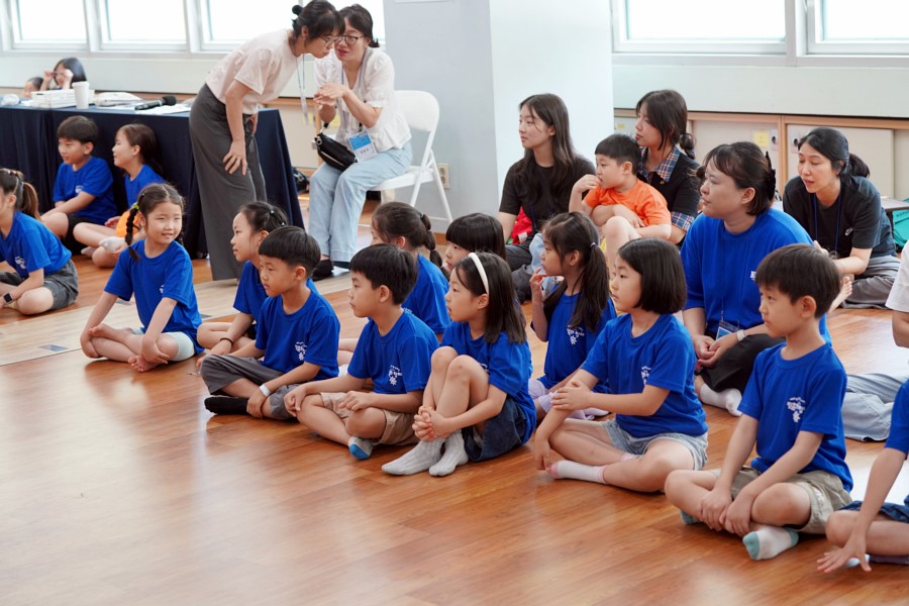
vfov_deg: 19.5
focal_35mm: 70
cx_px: 454
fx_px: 1767
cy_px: 303
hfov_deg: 28.8
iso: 1000
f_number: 4
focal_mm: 70
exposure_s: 1/160
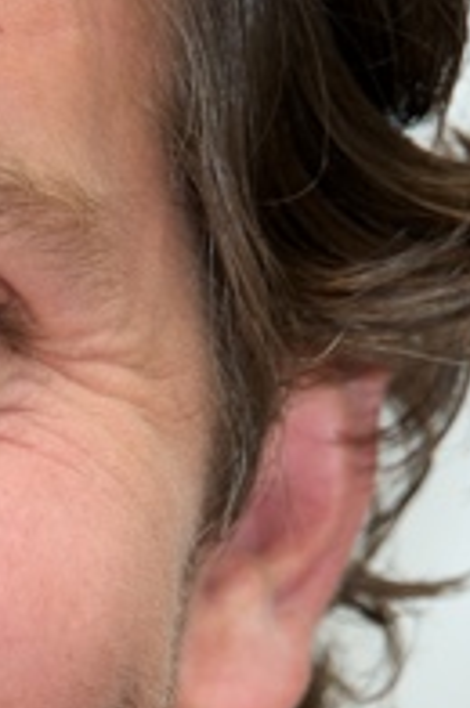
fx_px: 23975
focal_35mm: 1220
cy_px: 880
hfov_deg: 1.1
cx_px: -271
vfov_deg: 1.7
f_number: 6.3
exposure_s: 1/60
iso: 400
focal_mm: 230
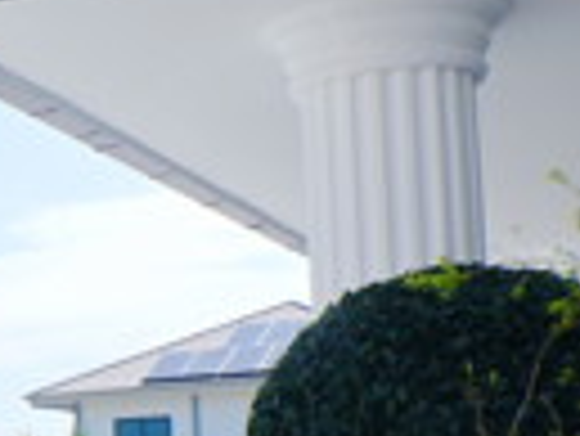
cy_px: 400
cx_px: -733
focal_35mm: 107
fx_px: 1794
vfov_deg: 13.7
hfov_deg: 14.0
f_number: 10
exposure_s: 1/500
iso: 200
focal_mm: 16
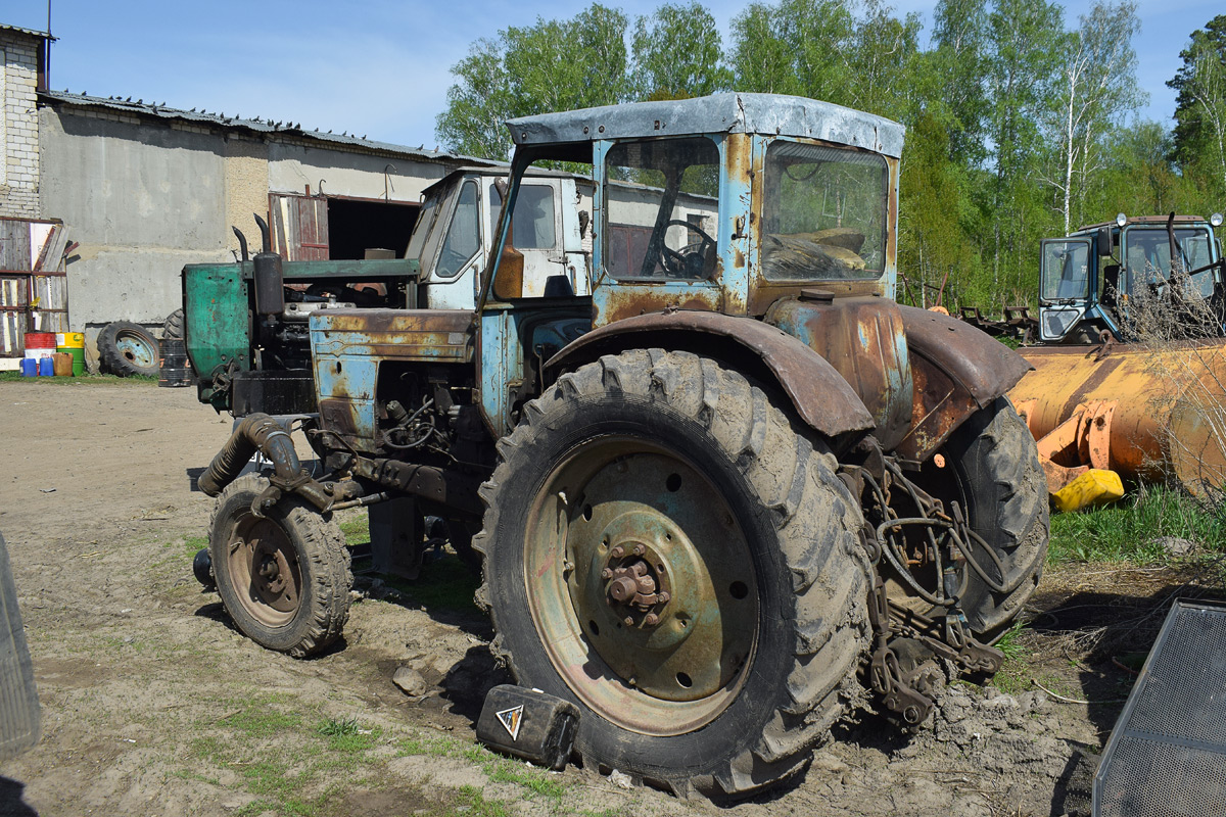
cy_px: 408
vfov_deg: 41.7
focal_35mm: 32
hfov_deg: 59.5
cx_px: 613
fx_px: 1073
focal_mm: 21
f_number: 7.1
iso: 200
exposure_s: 1/1000
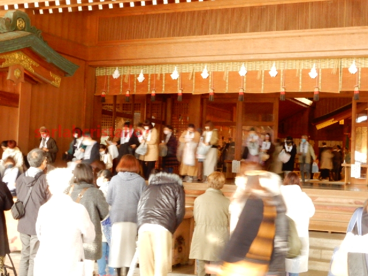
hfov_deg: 33.8
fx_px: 606
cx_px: 184
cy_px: 138
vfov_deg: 25.7
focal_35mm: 57
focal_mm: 10.2
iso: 800
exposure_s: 1/5
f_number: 8
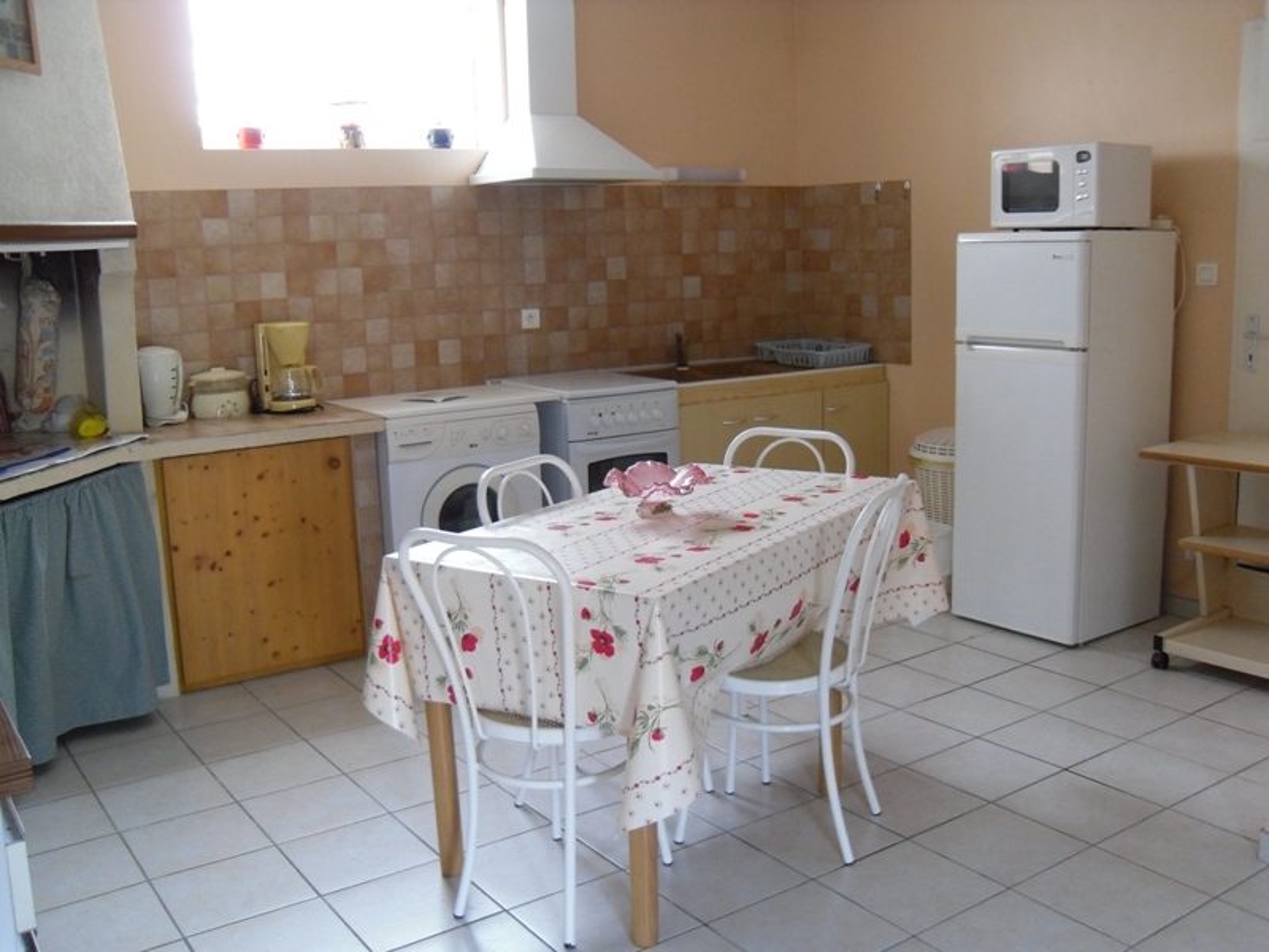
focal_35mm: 34
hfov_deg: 54.0
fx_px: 1246
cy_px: 476
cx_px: 634
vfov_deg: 41.8
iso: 400
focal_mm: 6
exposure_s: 1/45
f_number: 2.8
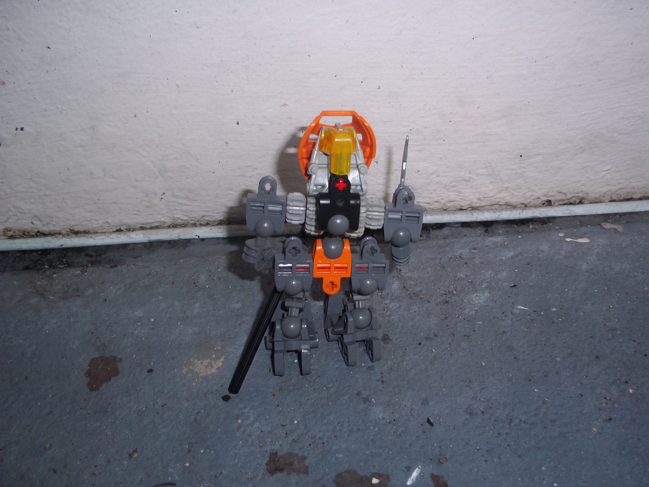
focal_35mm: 36
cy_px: 244
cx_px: 324
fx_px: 675
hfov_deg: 51.4
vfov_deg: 39.7
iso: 80
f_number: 3.1
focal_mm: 6.5
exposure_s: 1/30
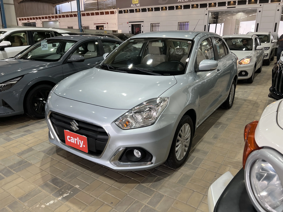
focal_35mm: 26
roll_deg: +0.5
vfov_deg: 53.1
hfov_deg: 67.3
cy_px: 106
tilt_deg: -14.2
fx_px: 213
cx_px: 142
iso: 64
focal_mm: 5.7
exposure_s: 1/120
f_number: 1.5
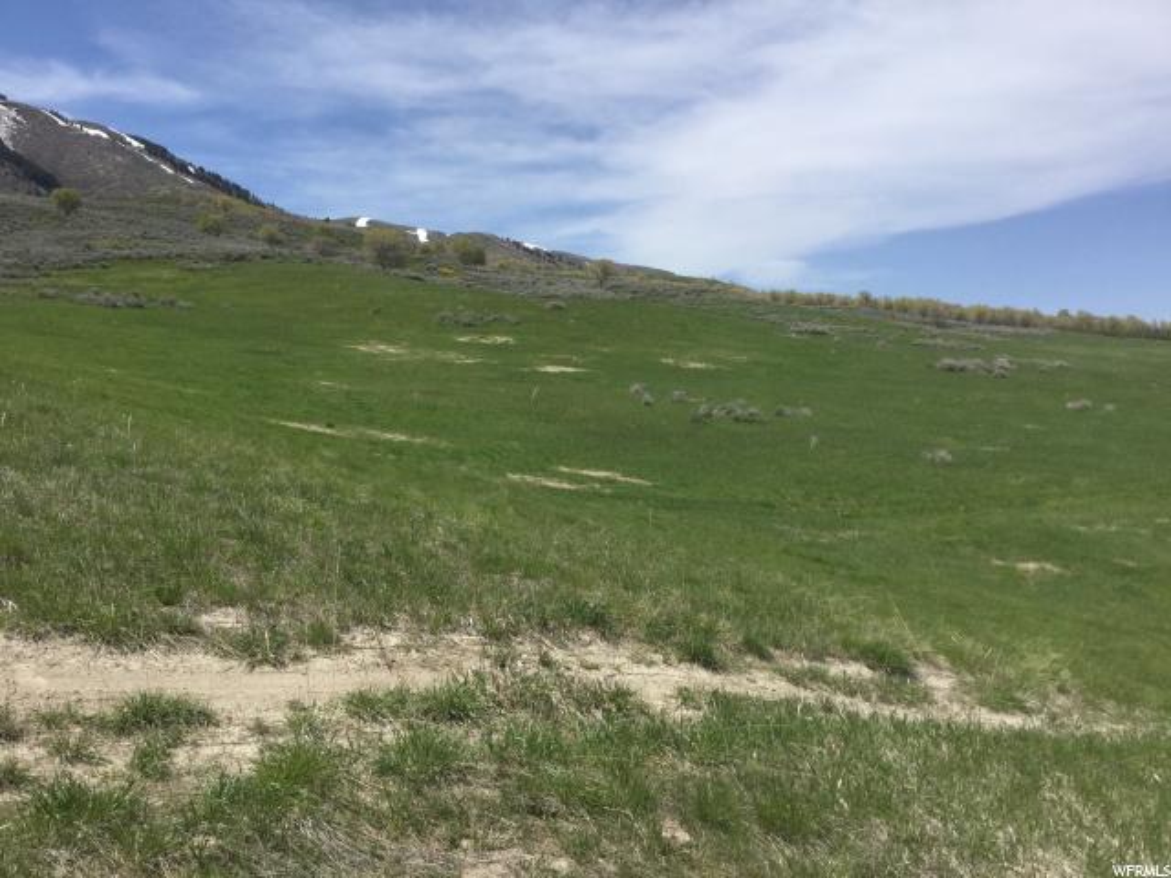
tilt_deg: -5.3
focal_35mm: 31
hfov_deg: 58.4
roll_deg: +1.3
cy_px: 439
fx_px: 1049
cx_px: 586
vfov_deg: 45.4
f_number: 2.4
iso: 25
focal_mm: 3.3
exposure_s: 1/1698
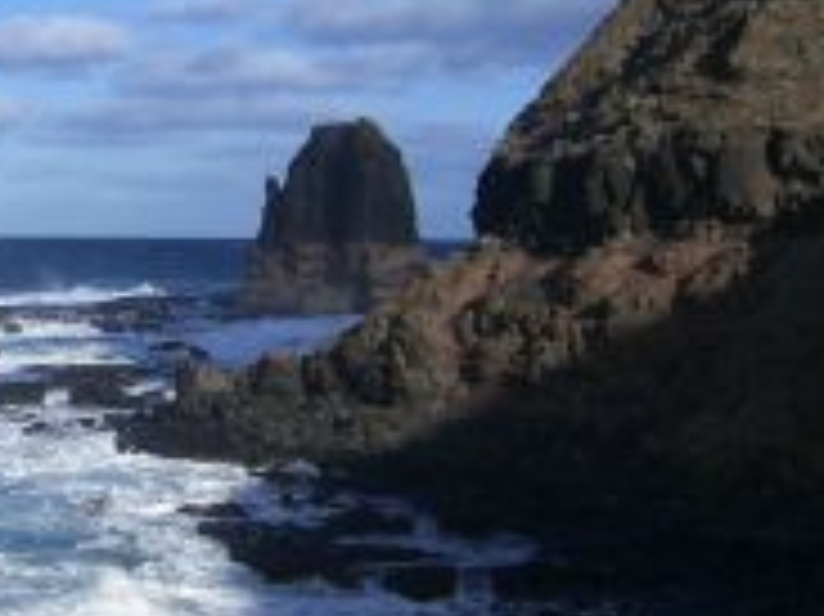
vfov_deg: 17.8
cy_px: 342
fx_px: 1974
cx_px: 41
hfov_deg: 22.8
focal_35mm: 83
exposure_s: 1/320
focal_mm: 7.9
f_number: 8
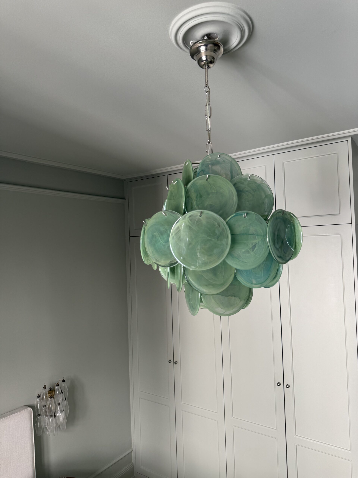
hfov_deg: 56.8
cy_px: 239
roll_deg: +1.5
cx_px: 179
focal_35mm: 24
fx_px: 331
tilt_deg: +2.1
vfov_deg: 71.6
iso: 50
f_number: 1.78
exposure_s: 1/147
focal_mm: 6.76
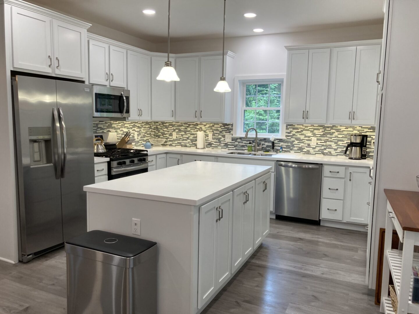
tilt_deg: -5.7
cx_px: 210
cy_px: 157
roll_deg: -0.8
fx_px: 339
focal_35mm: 28
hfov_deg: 63.4
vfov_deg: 49.7
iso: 50
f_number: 1.8
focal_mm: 3.99
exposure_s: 1/60
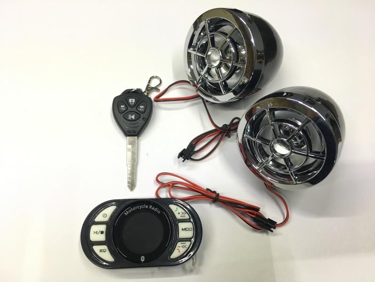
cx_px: 188
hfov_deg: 61.7
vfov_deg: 48.2
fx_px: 314
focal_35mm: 29
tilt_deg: -66.3
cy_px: 141
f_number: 2.2
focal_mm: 4.15
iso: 100
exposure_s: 1/30
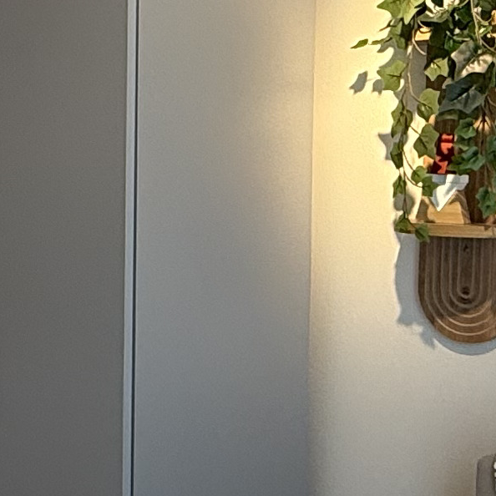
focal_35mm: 84
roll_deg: -0.5
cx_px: -63
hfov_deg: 19.7
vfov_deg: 20.6
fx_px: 1362
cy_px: 227
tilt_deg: -2.1
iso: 100
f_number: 2.2
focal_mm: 2.22
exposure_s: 1/100
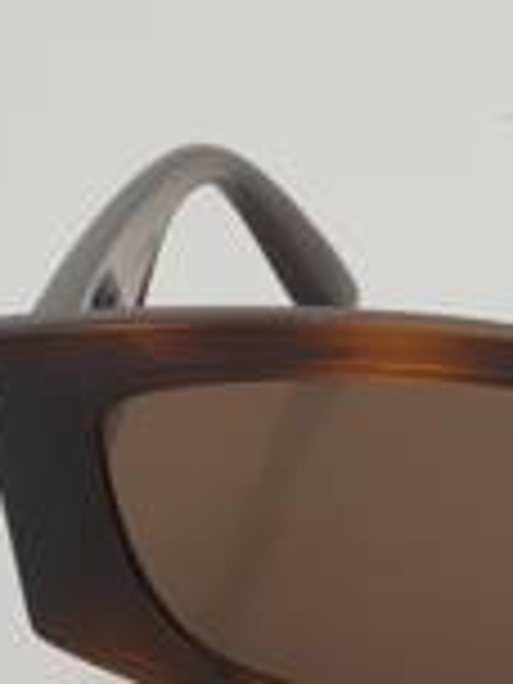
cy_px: 454
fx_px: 4115
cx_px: 837
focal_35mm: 208
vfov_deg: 9.5
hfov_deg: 7.0
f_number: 32
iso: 100
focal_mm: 55
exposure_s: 1/3
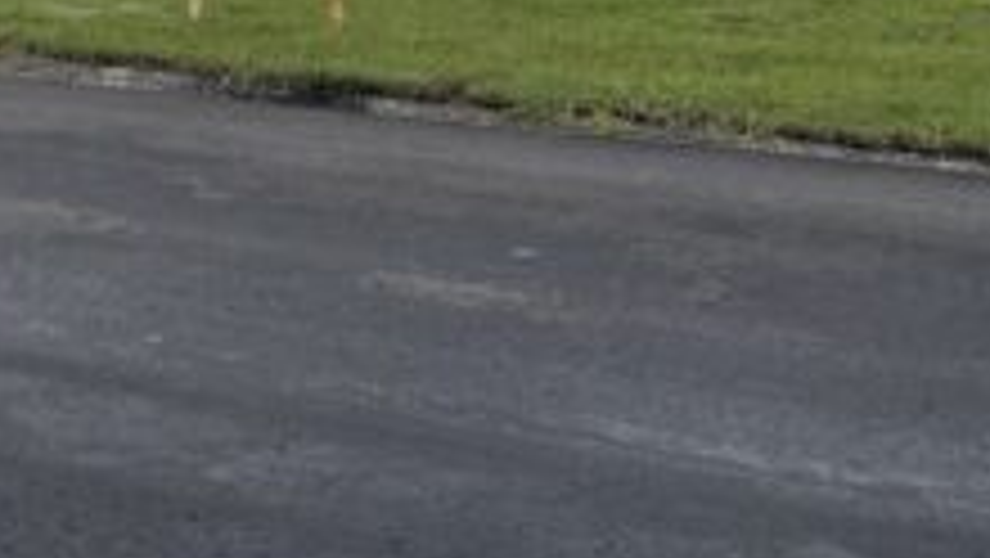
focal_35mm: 103
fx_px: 2705
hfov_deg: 19.8
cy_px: -540
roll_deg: +0.0
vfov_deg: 10.8
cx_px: -126
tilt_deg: +4.3
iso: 50
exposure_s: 1/3650
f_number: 1.6
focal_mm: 5.96
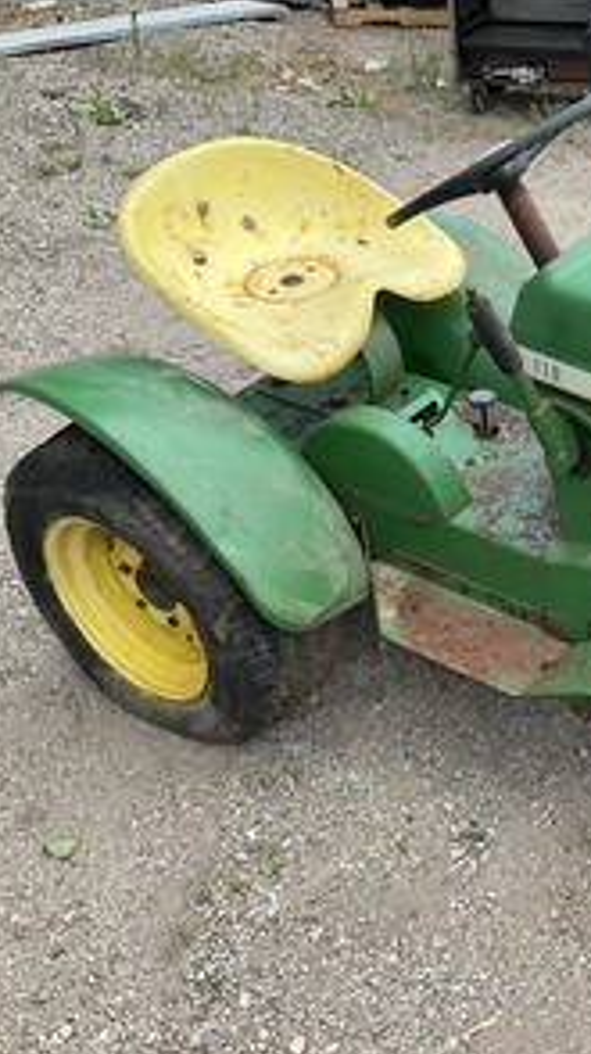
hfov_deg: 26.0
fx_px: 1200
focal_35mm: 43
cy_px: 534
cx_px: 616
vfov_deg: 47.4
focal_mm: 3
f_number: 1.8
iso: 25
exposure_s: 1/461
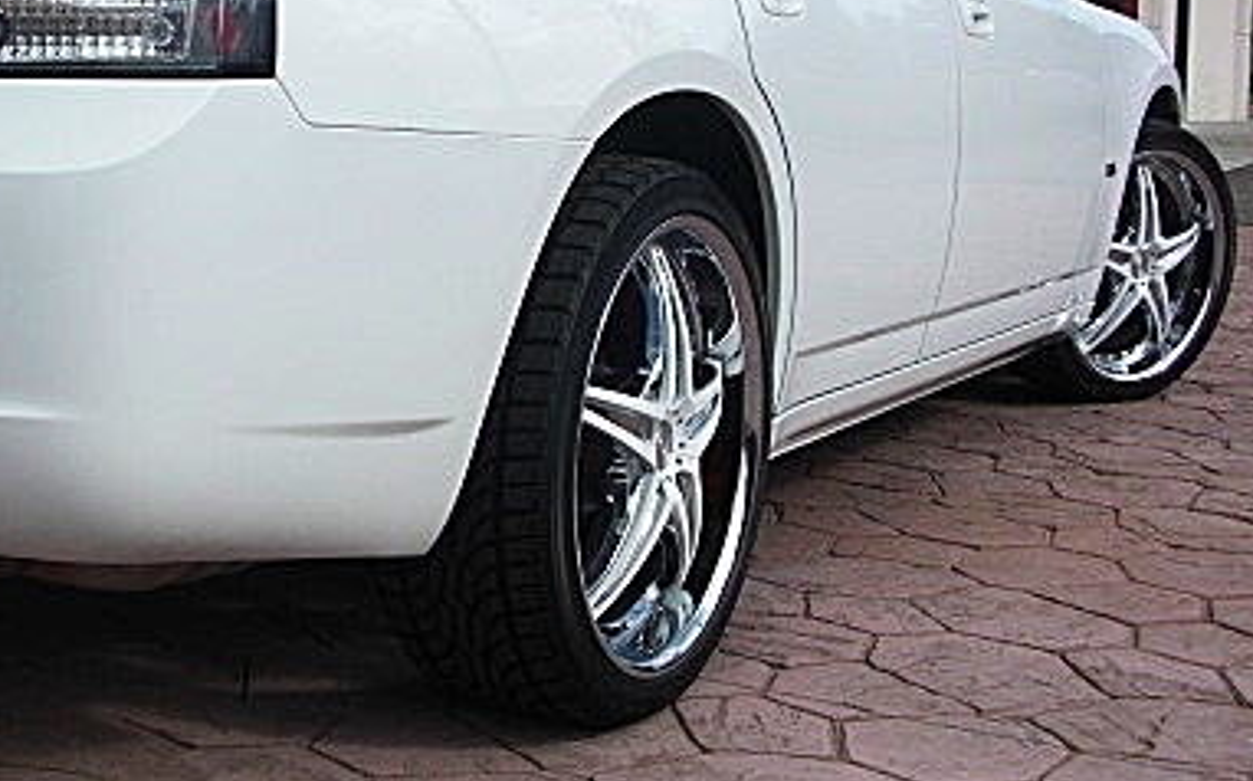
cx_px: 233
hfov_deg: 31.1
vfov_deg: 20.2
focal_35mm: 64
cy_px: 289
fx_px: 2184
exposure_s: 1/160
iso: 50
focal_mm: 6.3
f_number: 7.9
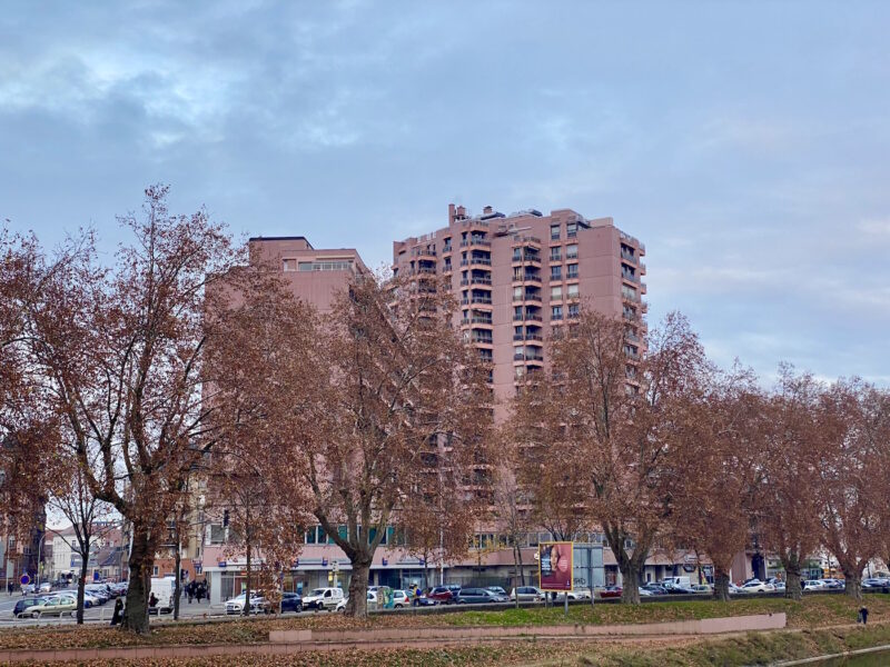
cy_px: 334
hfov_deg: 36.8
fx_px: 1337
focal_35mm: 52
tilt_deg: +9.7
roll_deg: +0.5
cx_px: 445
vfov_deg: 28.0
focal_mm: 6
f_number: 2
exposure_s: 1/122
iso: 25
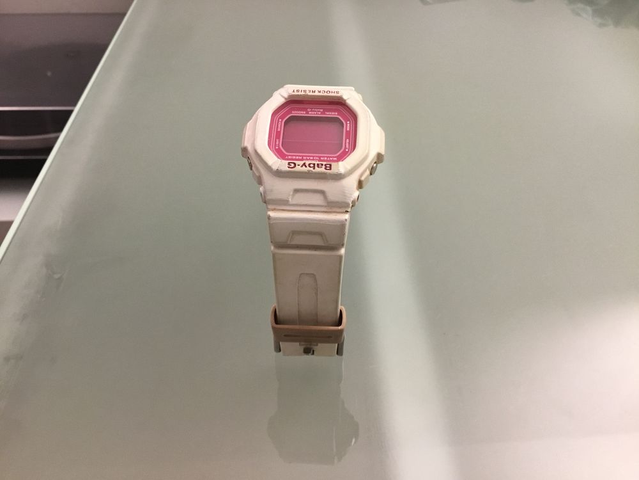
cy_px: 240
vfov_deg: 45.4
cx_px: 320
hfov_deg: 58.4
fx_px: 572
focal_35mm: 31
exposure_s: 1/33
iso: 200
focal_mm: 3.3
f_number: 2.4
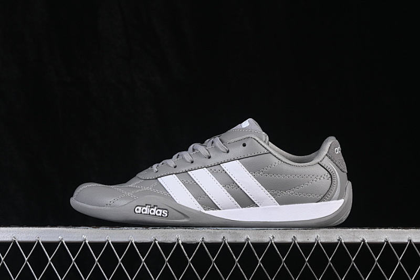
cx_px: 210
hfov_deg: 27.0
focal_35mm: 75
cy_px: 140
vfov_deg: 18.2
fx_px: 875
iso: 160
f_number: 8
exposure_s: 1/80
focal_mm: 50
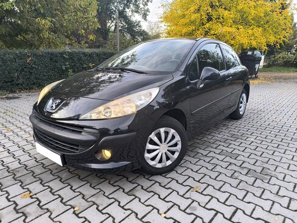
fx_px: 197
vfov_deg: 58.9
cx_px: 148
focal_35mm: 23
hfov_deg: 73.9
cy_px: 112
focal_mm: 6.14
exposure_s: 1/100
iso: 80
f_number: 1.65
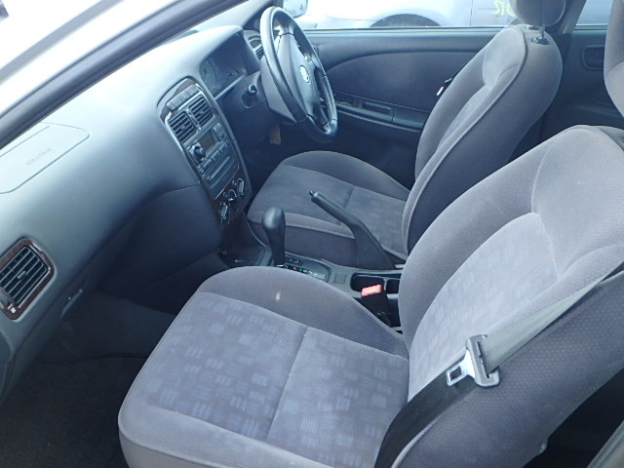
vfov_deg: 45.4
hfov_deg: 58.4
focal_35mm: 31
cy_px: 234
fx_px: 559
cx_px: 312
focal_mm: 5.6
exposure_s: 1/60
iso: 200
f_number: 4.7
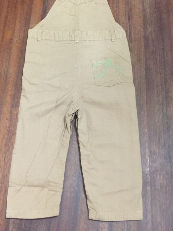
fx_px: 273
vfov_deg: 45.2
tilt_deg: -65.3
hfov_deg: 35.1
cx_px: 77
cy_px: 79
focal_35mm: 41
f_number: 2.2
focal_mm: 4.15
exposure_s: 1/8
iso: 160
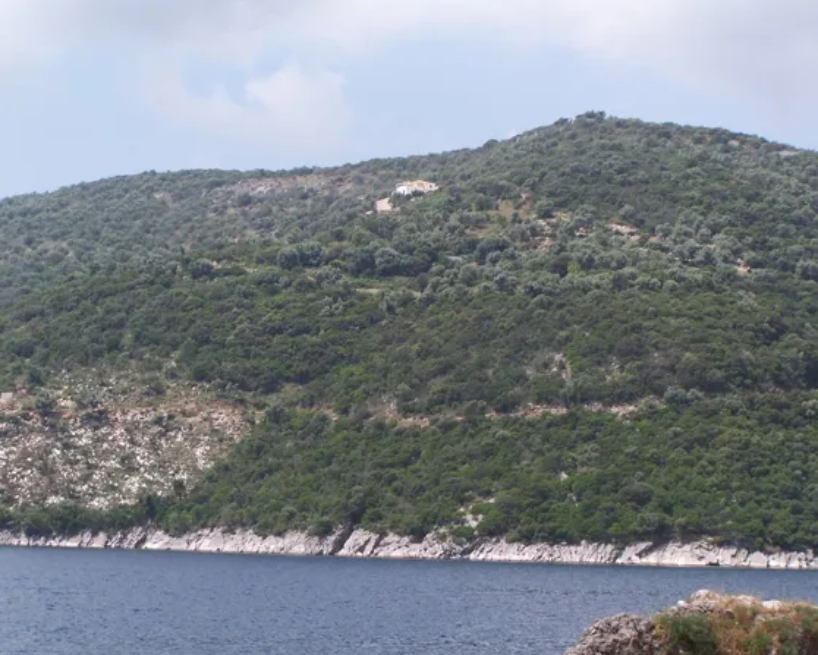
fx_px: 2083
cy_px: 328
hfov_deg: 22.2
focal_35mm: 86
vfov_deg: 17.9
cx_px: 415
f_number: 4.5
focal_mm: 13.7
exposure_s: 1/640
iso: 80
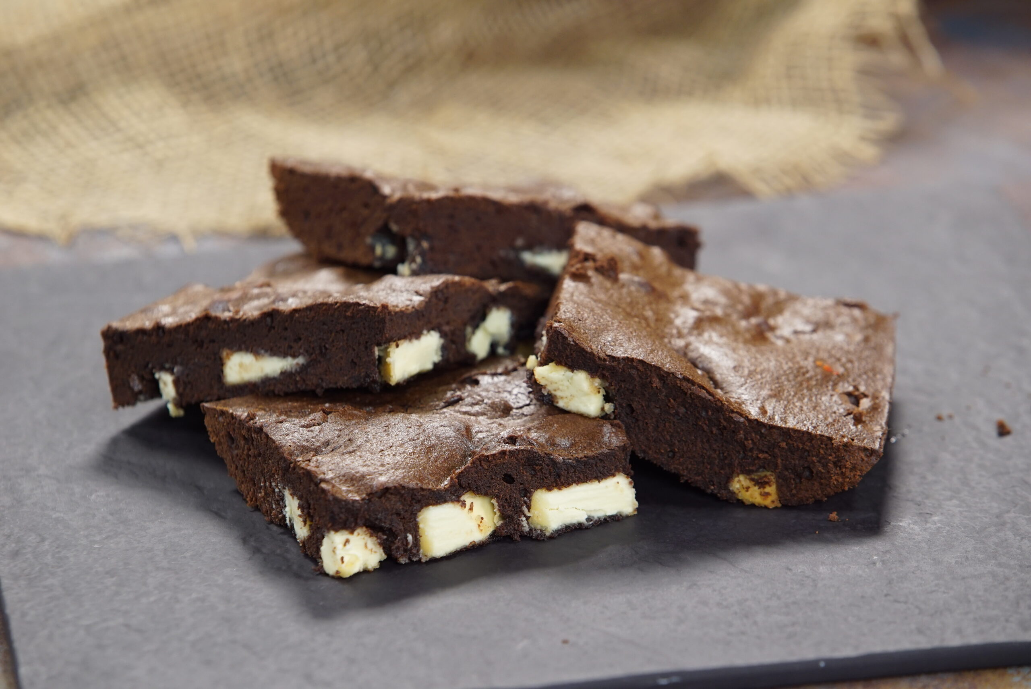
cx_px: 516
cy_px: 344
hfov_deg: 12.1
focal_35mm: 170
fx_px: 4871
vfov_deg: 8.1
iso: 1250
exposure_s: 1/125
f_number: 6.3
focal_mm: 170
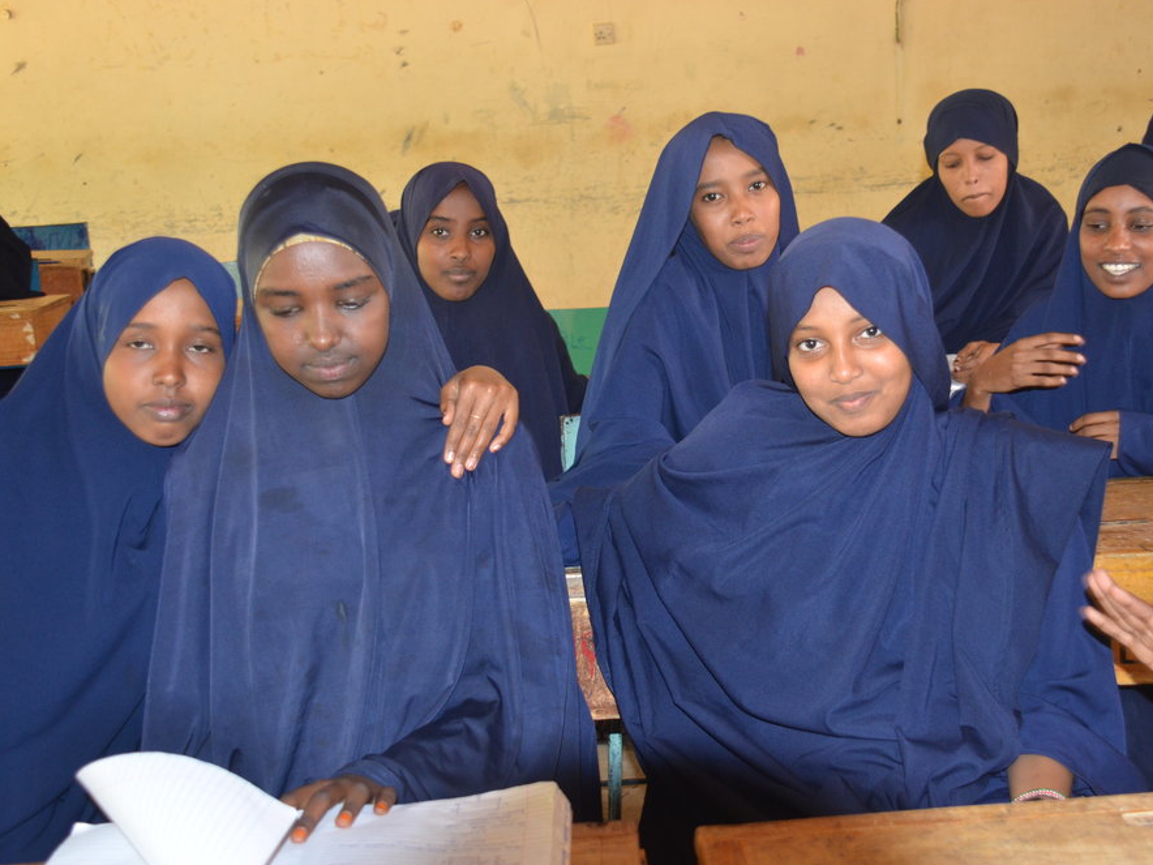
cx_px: 665
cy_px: 425
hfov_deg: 38.1
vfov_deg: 29.1
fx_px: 1665
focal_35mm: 50
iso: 800
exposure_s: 1/60
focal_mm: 30
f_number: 4.2
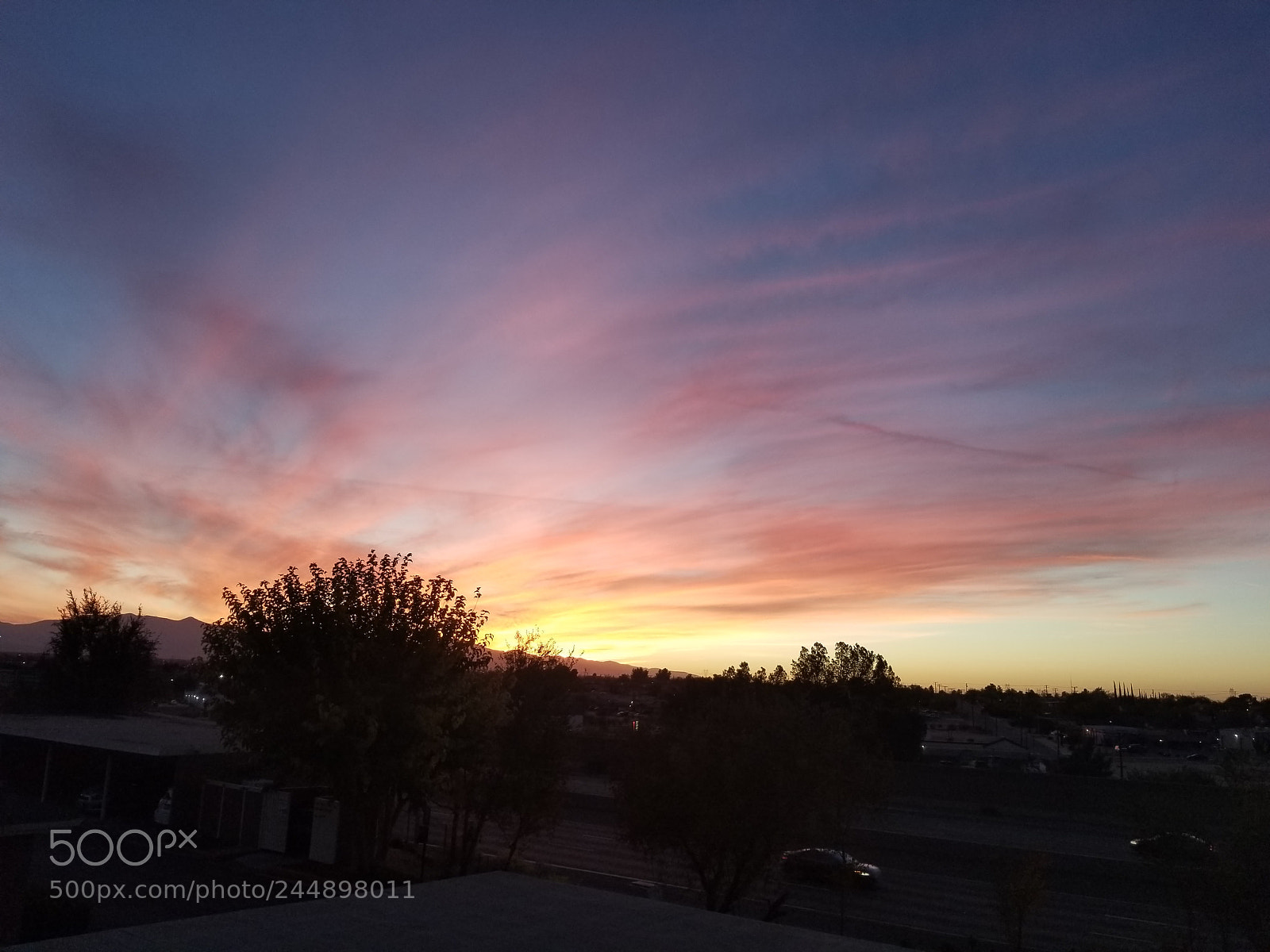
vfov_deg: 53.1
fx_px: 954
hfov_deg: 67.3
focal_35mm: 26
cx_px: 635
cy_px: 476
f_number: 1.7
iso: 64
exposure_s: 1/120
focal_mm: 4.25
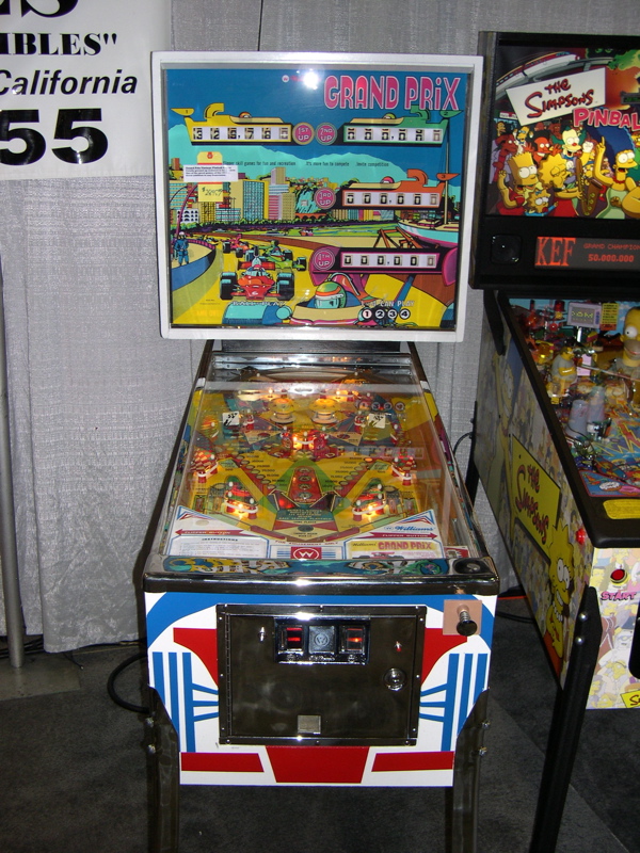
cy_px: 426
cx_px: 320
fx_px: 937
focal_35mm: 38
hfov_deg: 37.7
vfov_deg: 49.0
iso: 100
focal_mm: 8
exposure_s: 1/60
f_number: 2.8
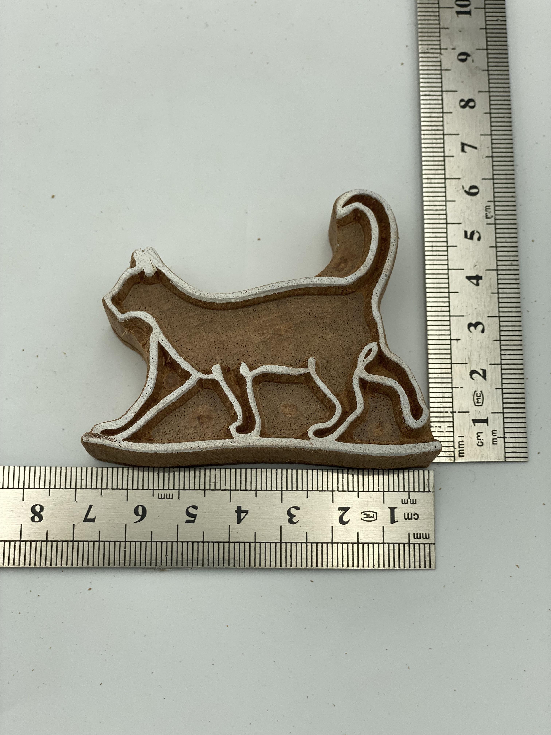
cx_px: 276
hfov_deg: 28.0
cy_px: 368
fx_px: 1104
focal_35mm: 52
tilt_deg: -75.8
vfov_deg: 36.8
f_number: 2
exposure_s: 1/695
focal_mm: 6
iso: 20
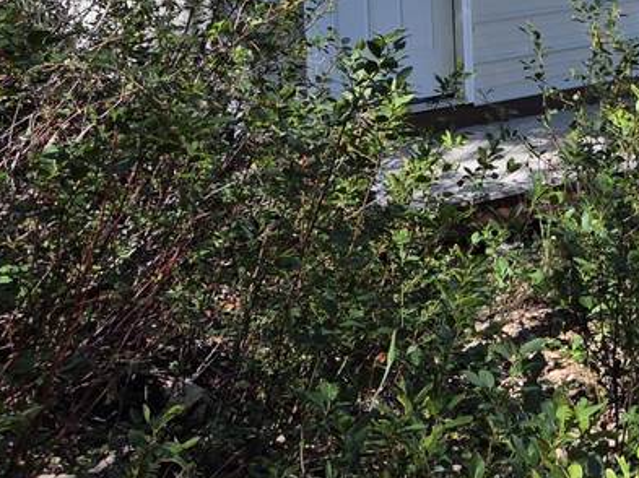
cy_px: -107
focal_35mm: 75
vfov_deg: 18.5
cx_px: 769
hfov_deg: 23.7
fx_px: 1383
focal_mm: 5.4
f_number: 1.8
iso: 80
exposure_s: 1/2921
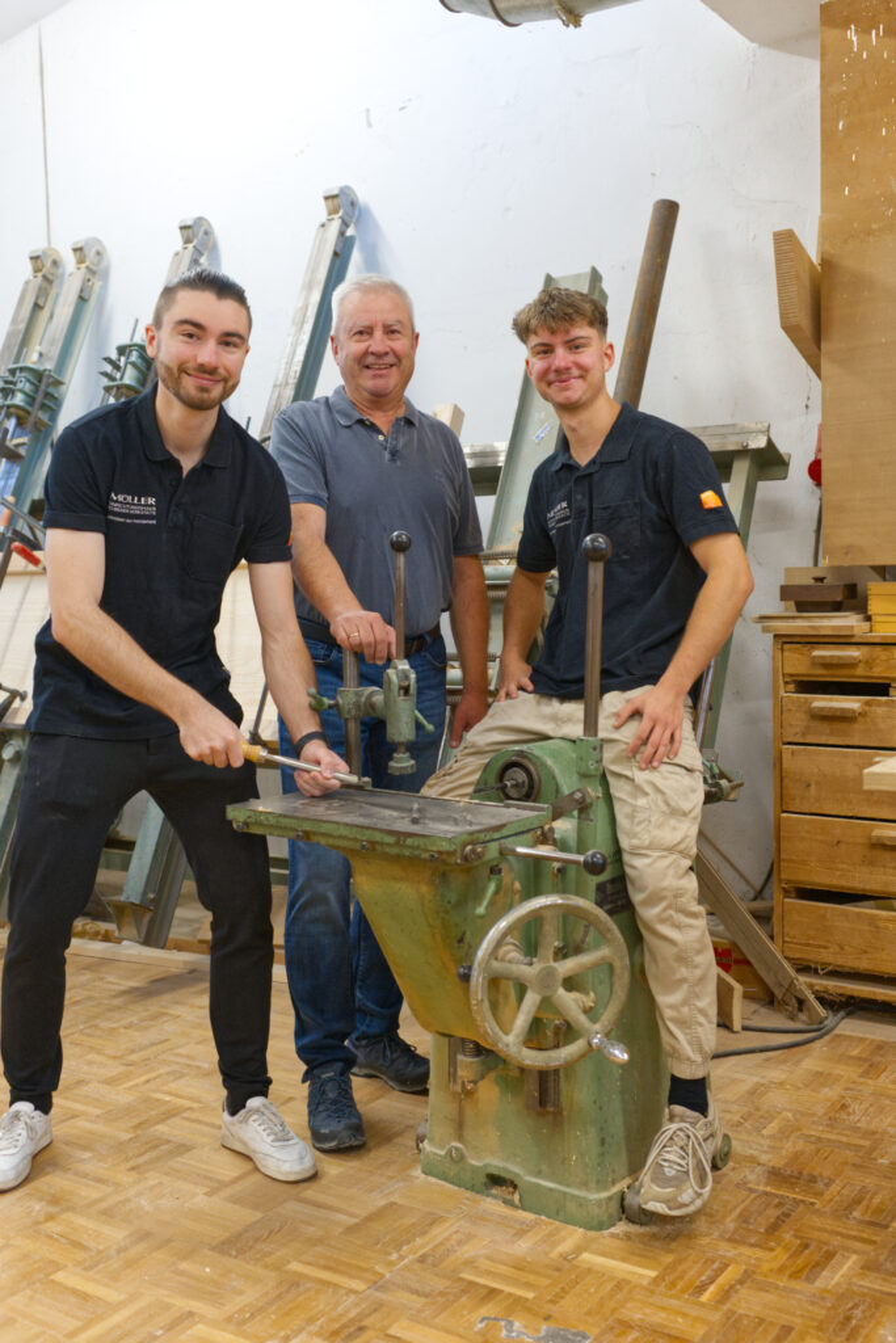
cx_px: 448
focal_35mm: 37
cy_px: 672
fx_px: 1381
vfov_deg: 51.9
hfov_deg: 36.0
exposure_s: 1/160
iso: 1600
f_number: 4
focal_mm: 37
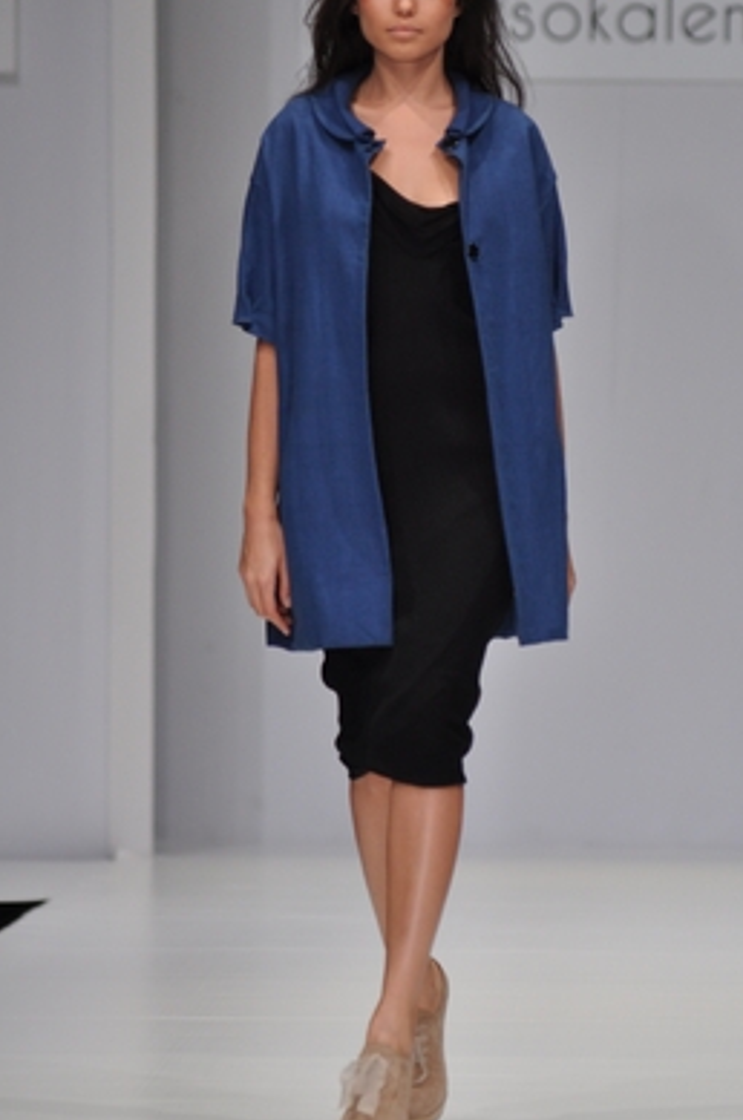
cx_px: 477
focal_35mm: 311
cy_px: 521
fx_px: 9651
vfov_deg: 6.6
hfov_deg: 4.4
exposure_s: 1/320
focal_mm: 155
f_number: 3.5
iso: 640
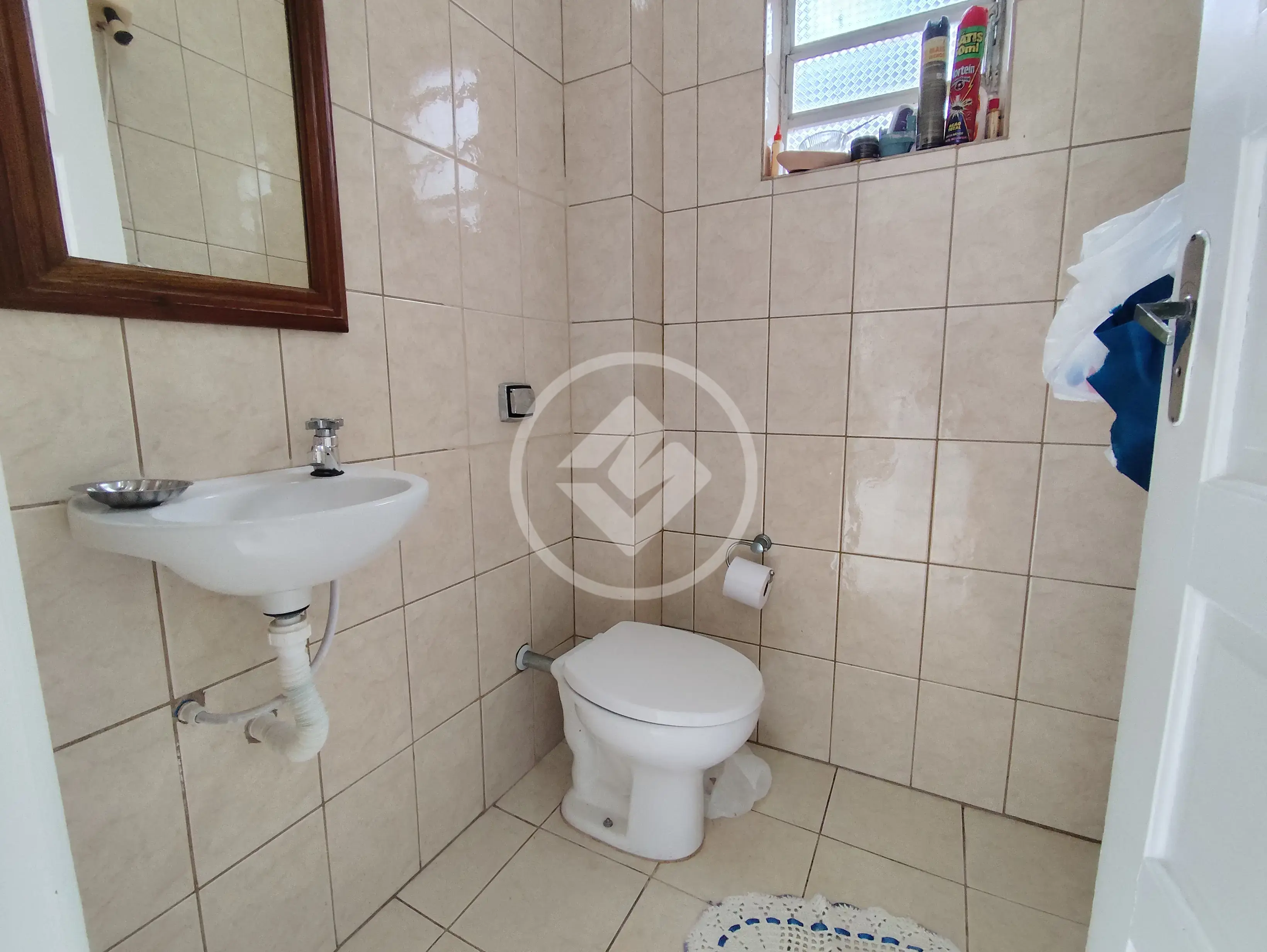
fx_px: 586
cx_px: 634
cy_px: 476
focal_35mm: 16
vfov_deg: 78.2
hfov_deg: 94.5
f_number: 2.2
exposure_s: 1/60
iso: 64
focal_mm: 1.65
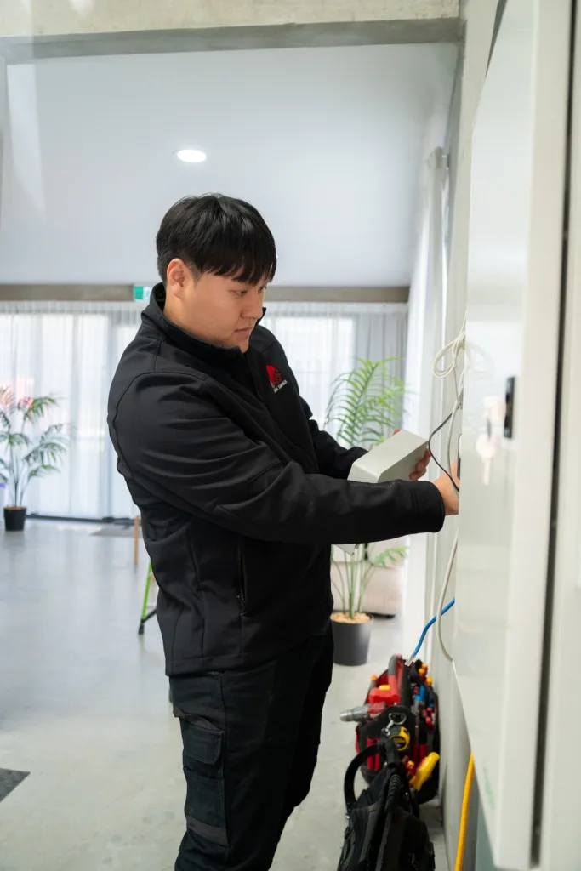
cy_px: 436
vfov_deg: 65.5
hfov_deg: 46.4
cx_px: 290
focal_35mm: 28
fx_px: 678
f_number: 4
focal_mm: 28
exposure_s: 1/500
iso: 3200
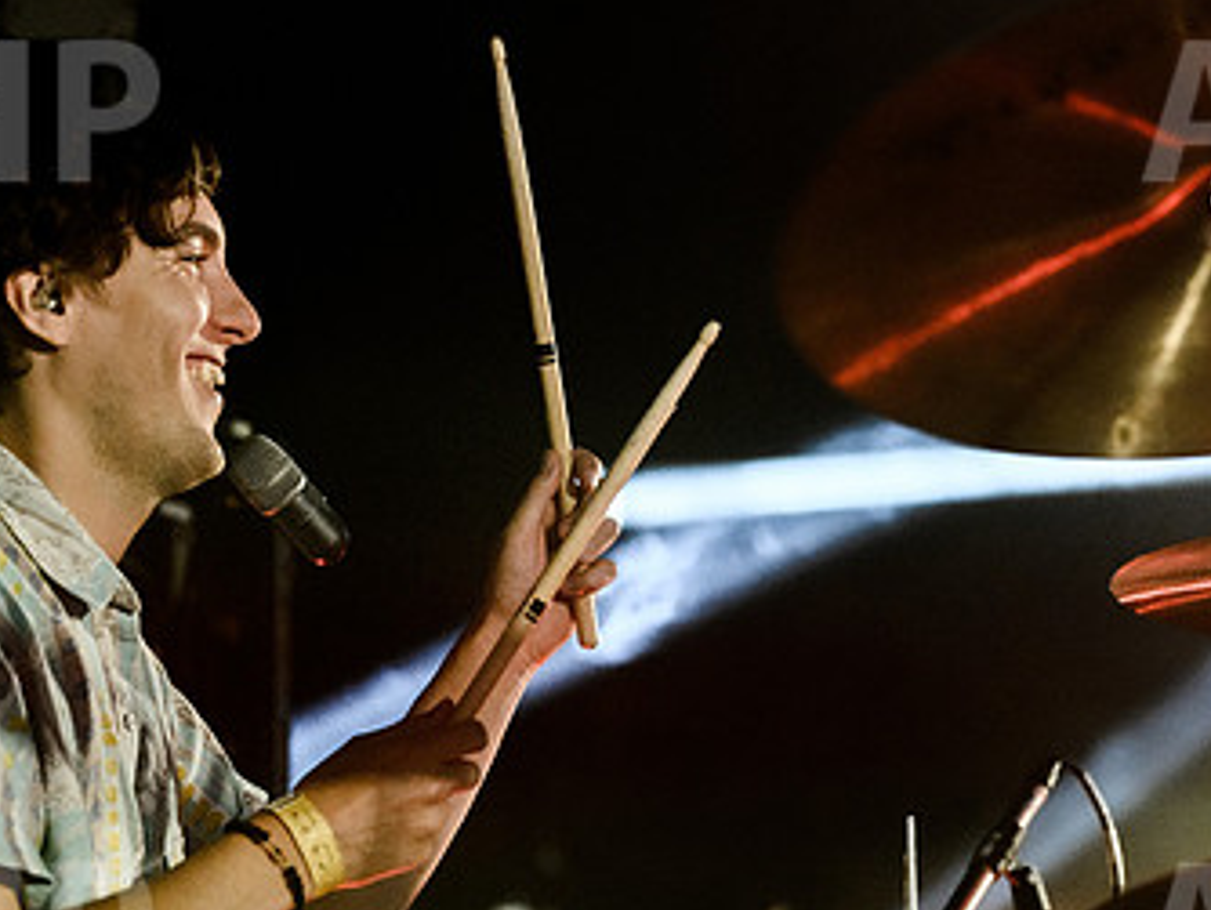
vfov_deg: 6.5
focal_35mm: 229
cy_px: 540
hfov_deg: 8.6
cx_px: 649
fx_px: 8017
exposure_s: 1/2000
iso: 1600
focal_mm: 130
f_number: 2.8
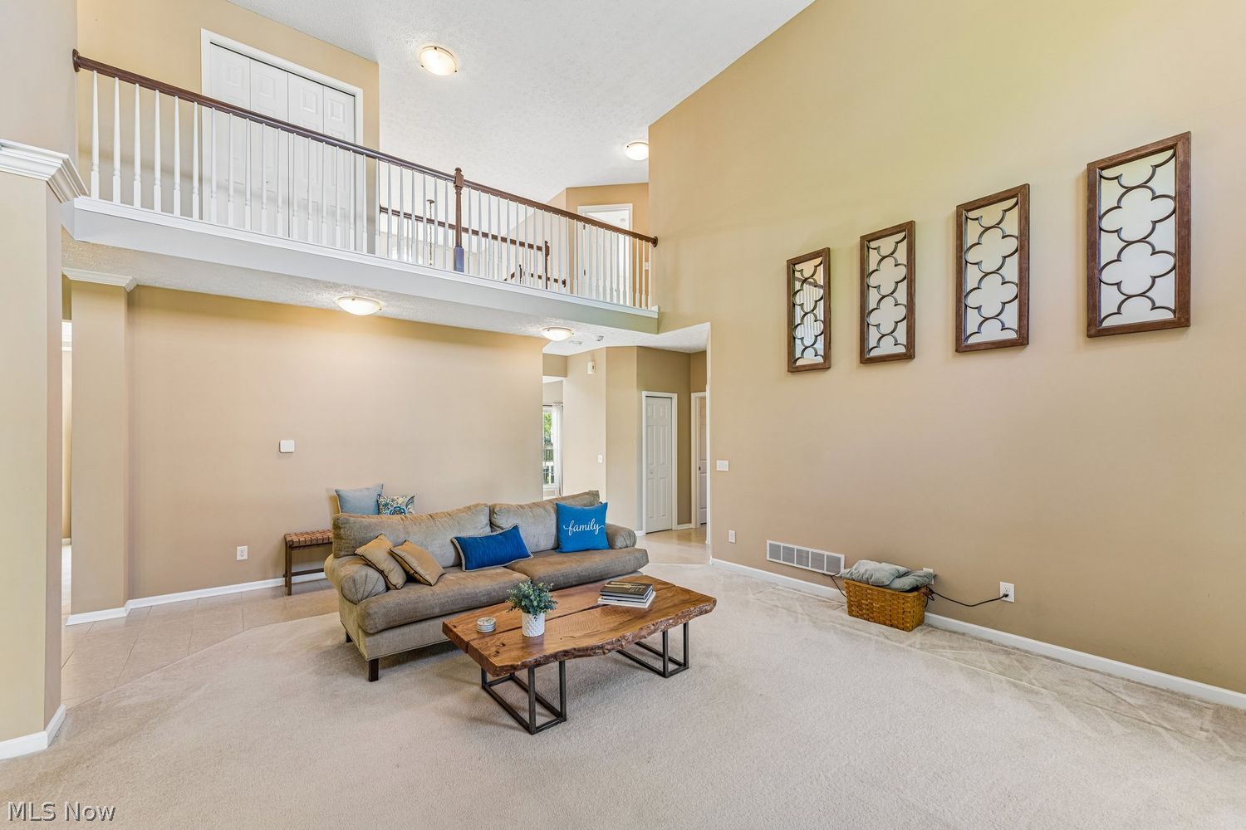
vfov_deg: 81.2
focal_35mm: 14
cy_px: 415
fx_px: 485
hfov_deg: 104.3
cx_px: 623
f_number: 5.6
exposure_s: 1/15
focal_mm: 14
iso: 200
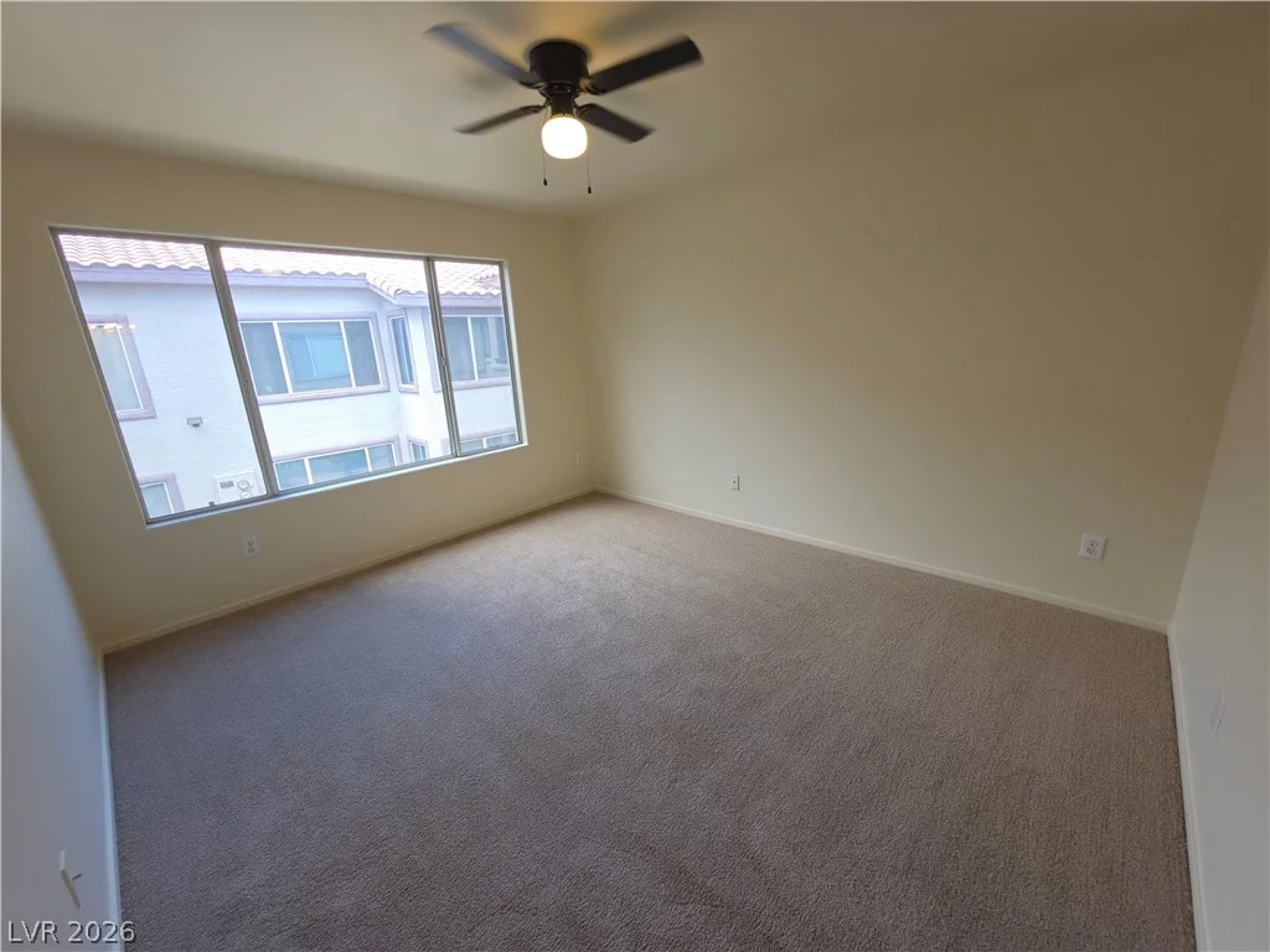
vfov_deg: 89.9
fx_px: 477
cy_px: 476
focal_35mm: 13
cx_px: 635
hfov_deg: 106.2
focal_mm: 2.2
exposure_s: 1/302
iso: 40
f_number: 1.9
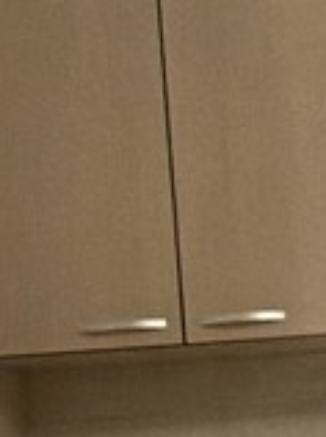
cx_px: 727
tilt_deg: +3.1
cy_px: 393
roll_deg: +1.0
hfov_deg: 13.1
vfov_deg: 21.1
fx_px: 1146
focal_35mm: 91
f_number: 2.2
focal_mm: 2.22
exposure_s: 1/100
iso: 1000
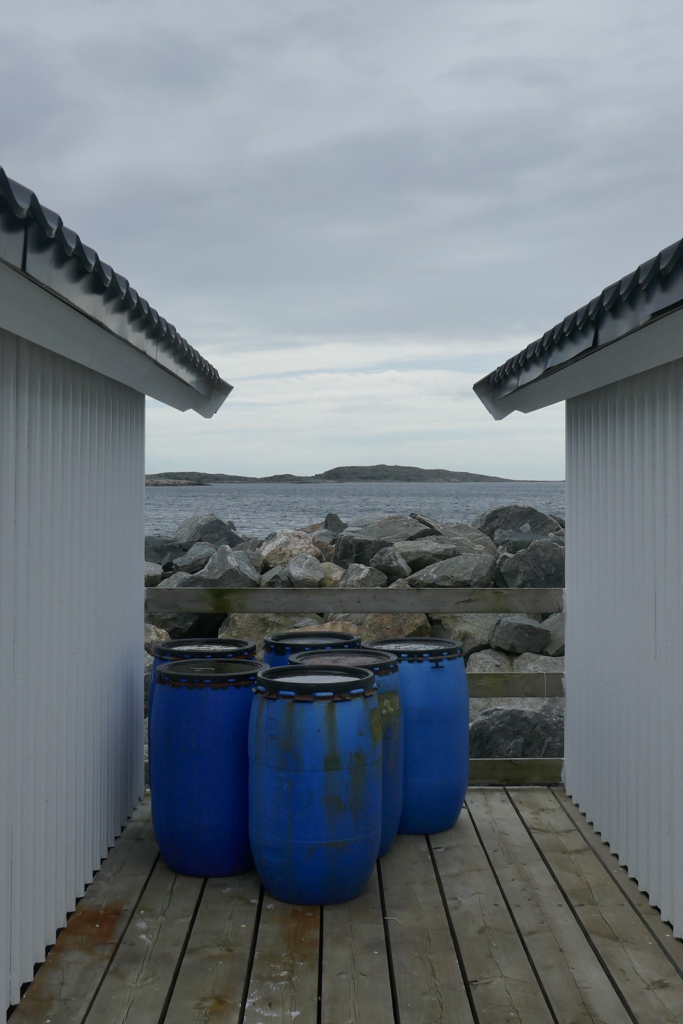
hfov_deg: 31.9
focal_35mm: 42
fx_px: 1195
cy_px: 512
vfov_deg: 46.4
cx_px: 342
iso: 200
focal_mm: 15.1
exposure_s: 1/1000
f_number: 7.1
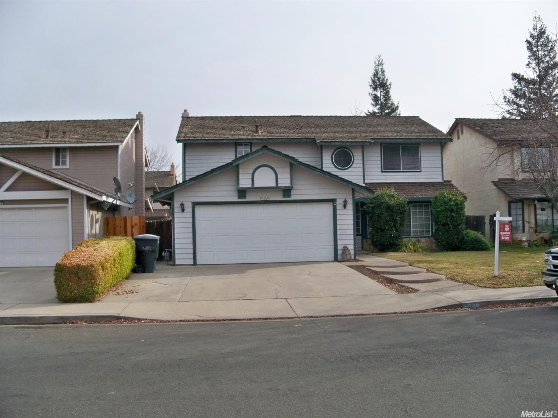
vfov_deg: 40.7
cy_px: 209
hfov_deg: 52.6
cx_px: 279
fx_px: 564
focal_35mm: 35
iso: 64
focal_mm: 6.2
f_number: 3.5
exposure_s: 1/640
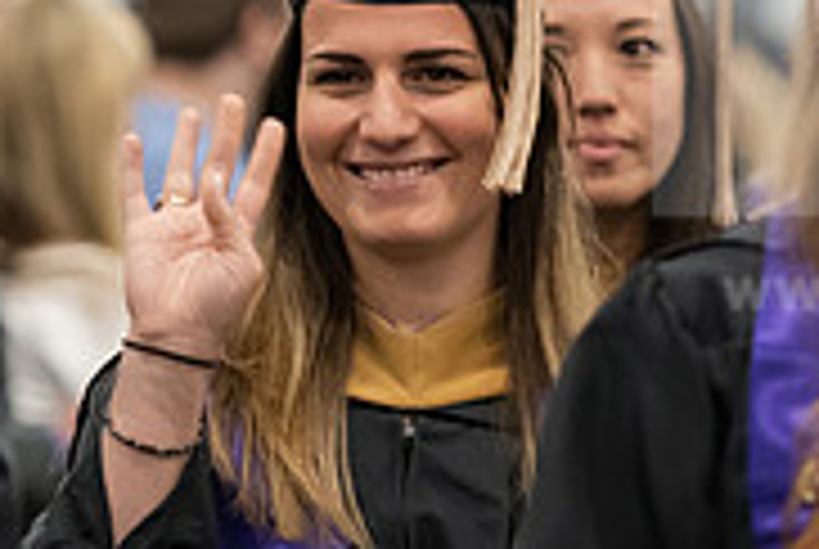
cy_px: 385
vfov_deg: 2.8
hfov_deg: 4.2
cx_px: 518
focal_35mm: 493
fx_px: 11234
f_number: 3.2
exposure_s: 1/200
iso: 3200
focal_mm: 155
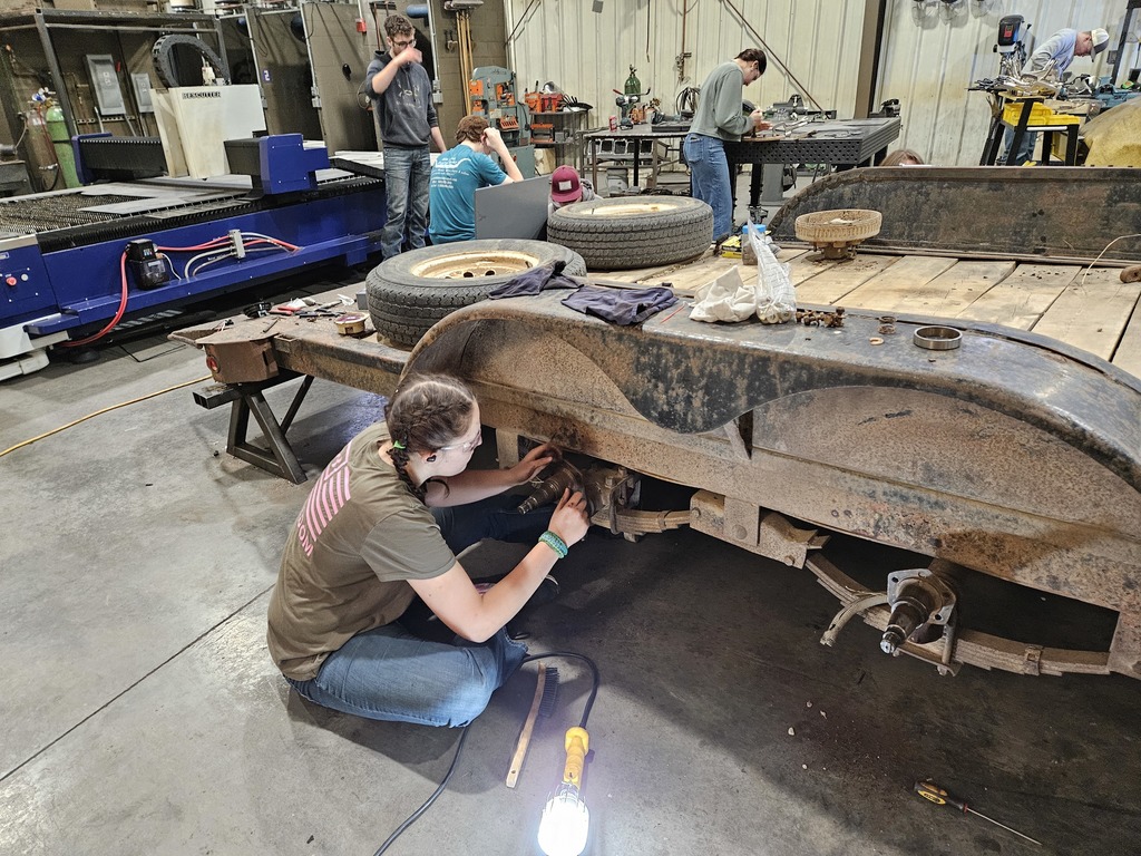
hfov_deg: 73.9
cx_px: 570
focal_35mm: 23
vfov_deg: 58.9
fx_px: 758
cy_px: 428
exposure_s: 1/120
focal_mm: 5.4
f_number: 1.8
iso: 800
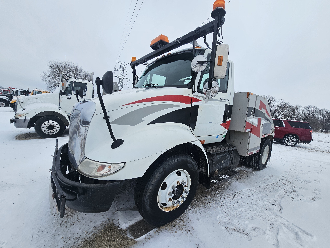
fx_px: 124
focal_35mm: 13
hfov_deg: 106.2
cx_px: 165
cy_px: 124
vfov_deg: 89.9
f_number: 2.2
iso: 50
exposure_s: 1/360
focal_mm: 2.2
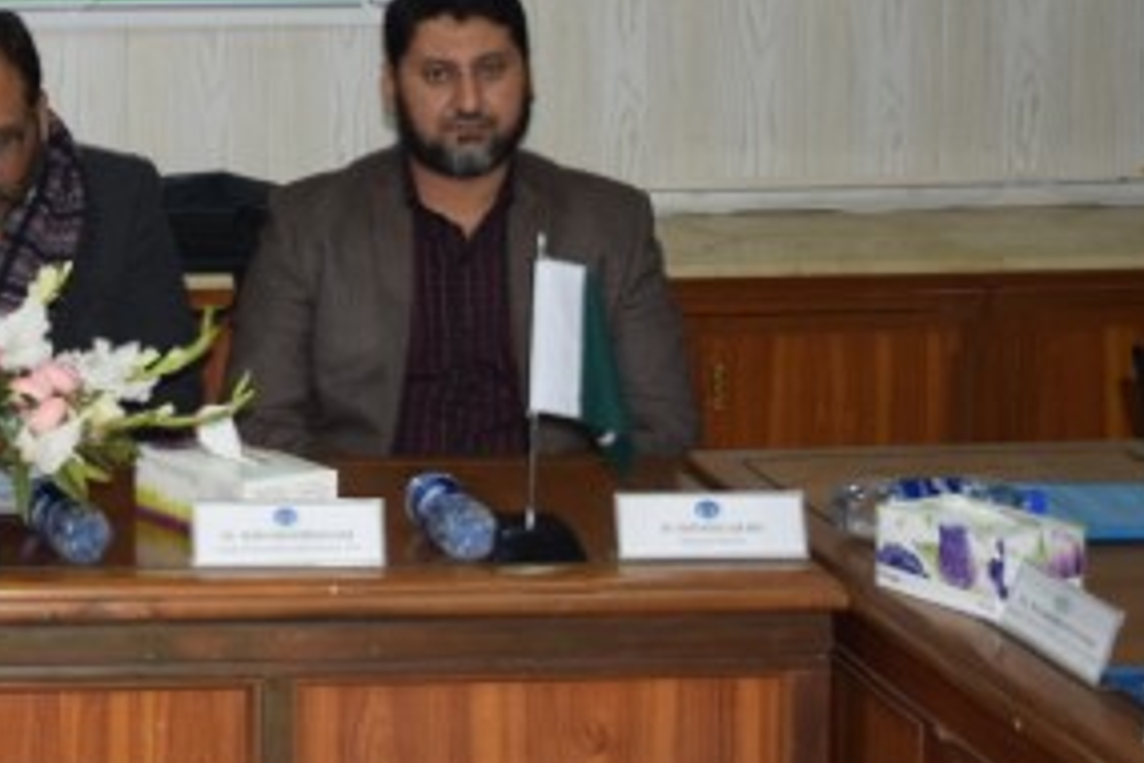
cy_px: 112
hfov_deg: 21.2
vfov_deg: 14.9
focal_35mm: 91
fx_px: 2892
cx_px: -120
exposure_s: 1/60
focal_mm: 24
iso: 1100
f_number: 4
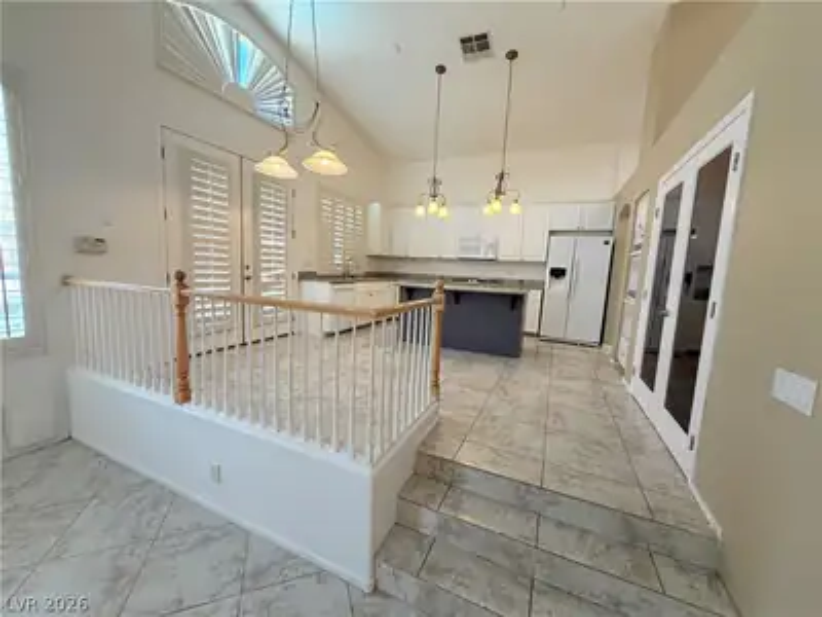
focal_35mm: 14
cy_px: 308
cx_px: 411
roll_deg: -2.7
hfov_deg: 102.1
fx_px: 332
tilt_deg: -7.2
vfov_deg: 85.7
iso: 160
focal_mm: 2.22
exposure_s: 1/120
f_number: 2.2
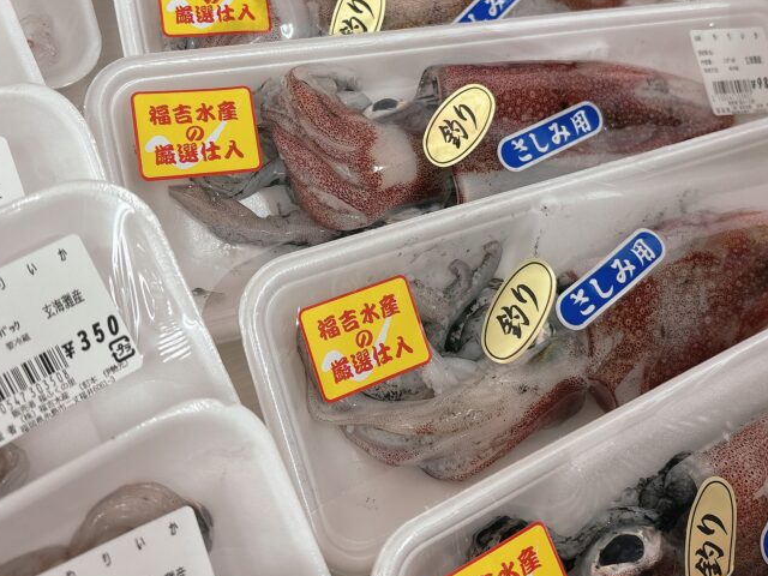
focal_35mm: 39
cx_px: 366
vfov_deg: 36.5
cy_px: 200
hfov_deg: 47.8
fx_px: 865
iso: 80
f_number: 1.6
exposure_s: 1/60
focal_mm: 5.96
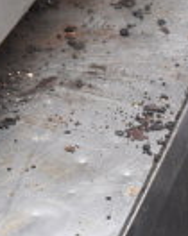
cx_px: -278
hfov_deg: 9.1
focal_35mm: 150
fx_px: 1048
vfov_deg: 12.4
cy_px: -83
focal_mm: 23
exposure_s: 1/200
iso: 200
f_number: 5.6
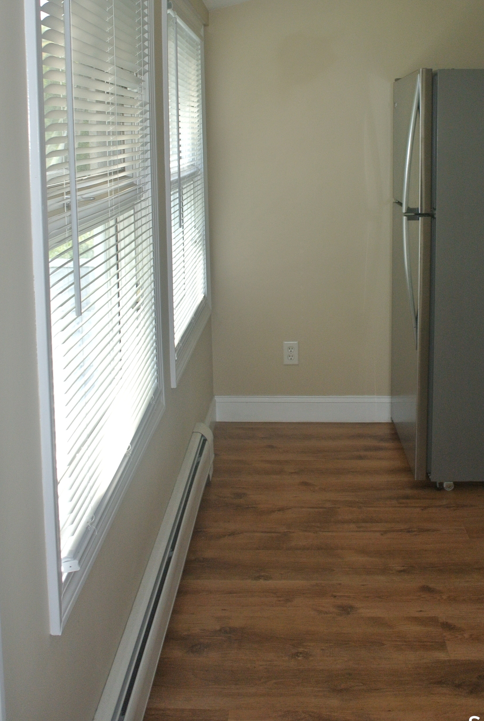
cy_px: 234
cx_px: 258
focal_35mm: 38
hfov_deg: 35.2
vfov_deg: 49.6
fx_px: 763
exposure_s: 1/60
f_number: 2.8
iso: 280
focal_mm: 10
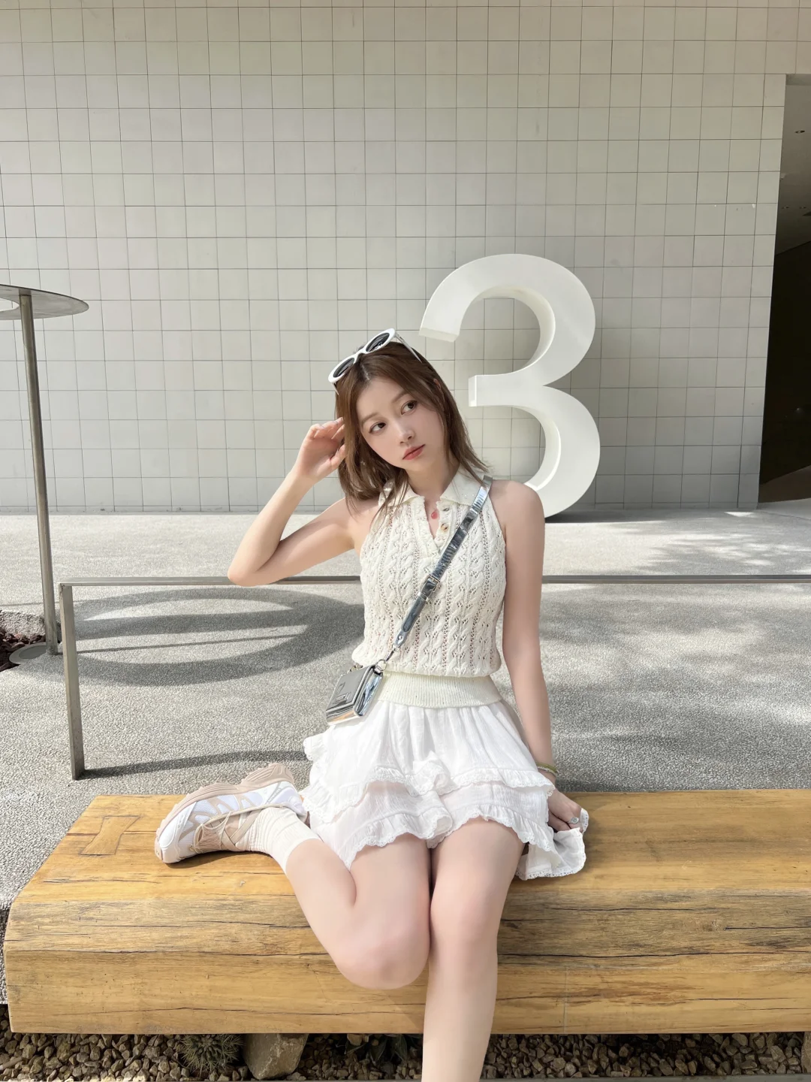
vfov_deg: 67.3
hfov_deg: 53.1
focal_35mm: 26
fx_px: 812
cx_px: 406
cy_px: 541
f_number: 1.5
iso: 50
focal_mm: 5.7
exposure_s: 1/2083
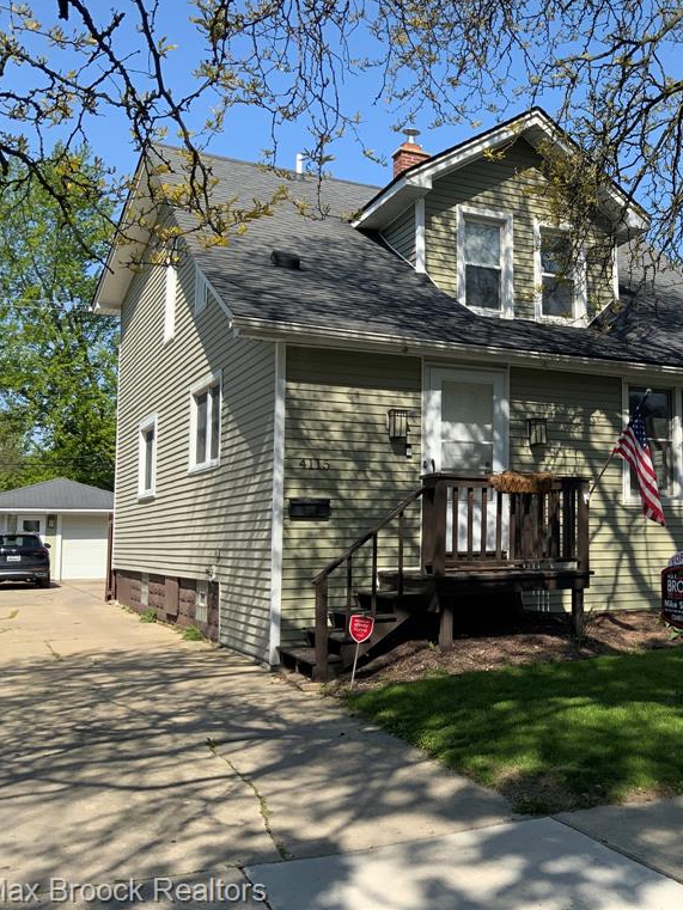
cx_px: 589
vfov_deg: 47.9
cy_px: 452
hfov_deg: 35.1
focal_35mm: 39
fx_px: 1026
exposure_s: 1/1221
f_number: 1.8
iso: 16
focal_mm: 3
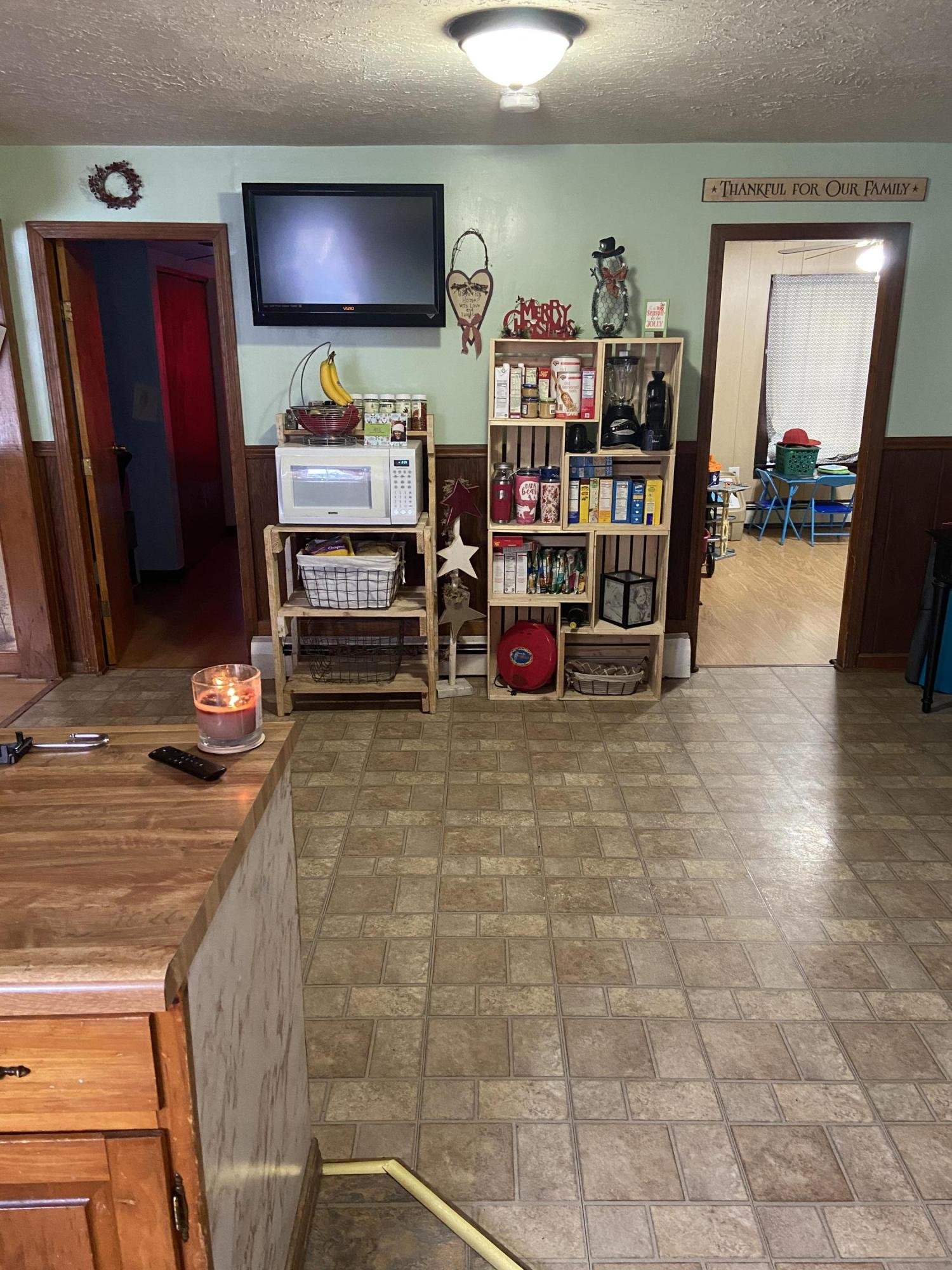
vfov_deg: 67.3
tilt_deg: -15.7
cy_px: 635
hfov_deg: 53.1
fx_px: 953
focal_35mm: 26
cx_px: 476
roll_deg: +0.4
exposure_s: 1/40
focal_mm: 4.25
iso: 400
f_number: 1.8
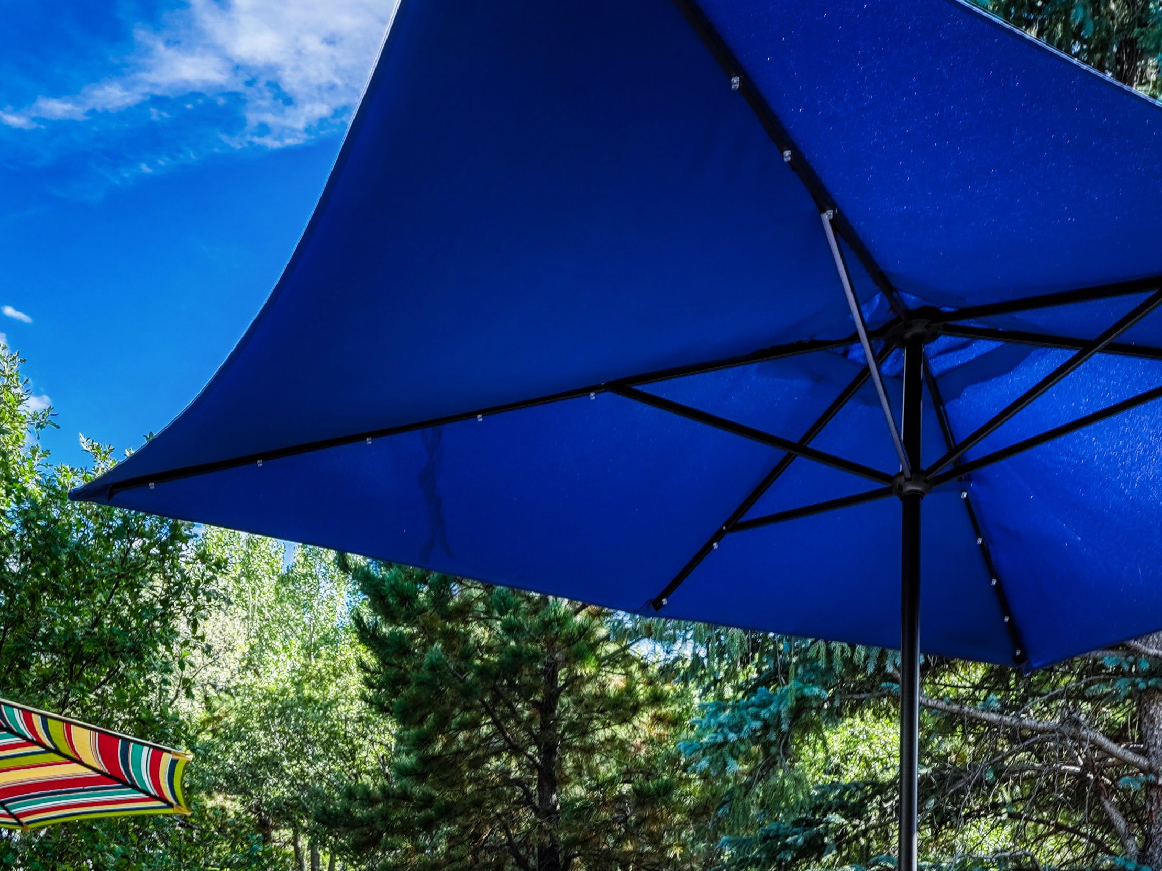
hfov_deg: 47.2
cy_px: 1016
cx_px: 520
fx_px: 1327
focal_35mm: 40
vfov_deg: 31.2
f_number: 8
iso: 400
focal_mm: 15.2
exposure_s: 1/800
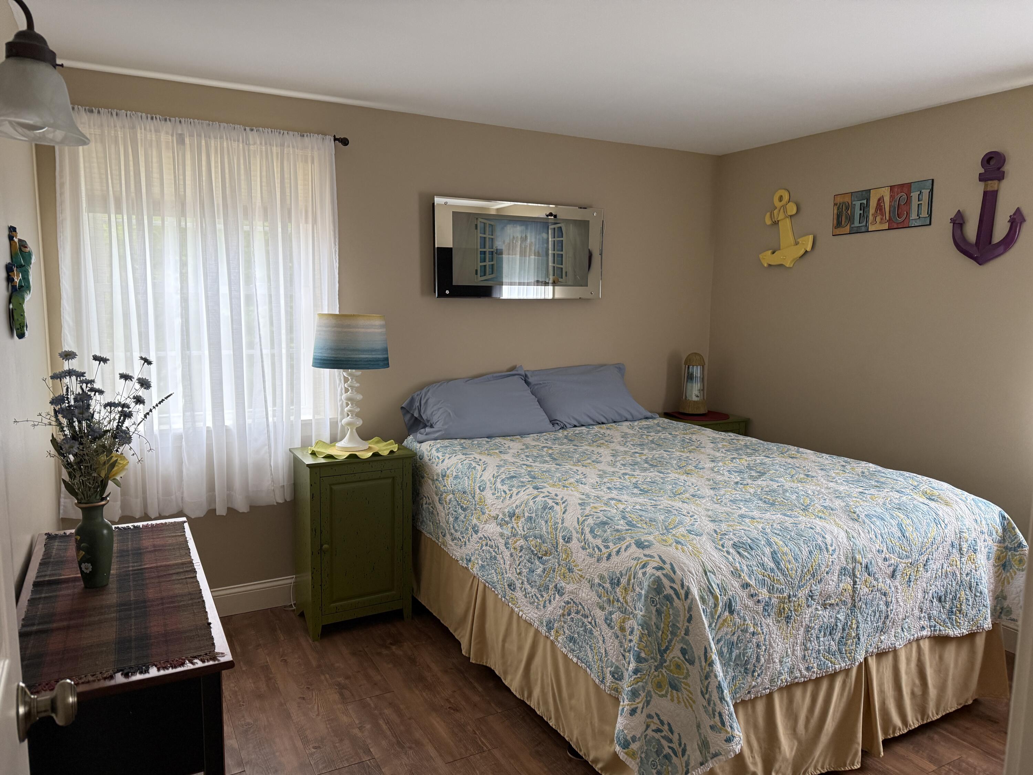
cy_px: 388
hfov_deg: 71.6
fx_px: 716
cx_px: 516
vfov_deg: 56.8
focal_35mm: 24
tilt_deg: -7.0
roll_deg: -0.7
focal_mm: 6.76
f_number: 1.78
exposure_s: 1/120
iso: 320
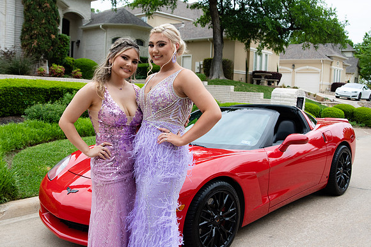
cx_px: 186
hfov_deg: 53.1
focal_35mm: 36
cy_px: 124
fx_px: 371
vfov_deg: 36.9
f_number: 2.8
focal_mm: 24
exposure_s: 1/1000
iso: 500
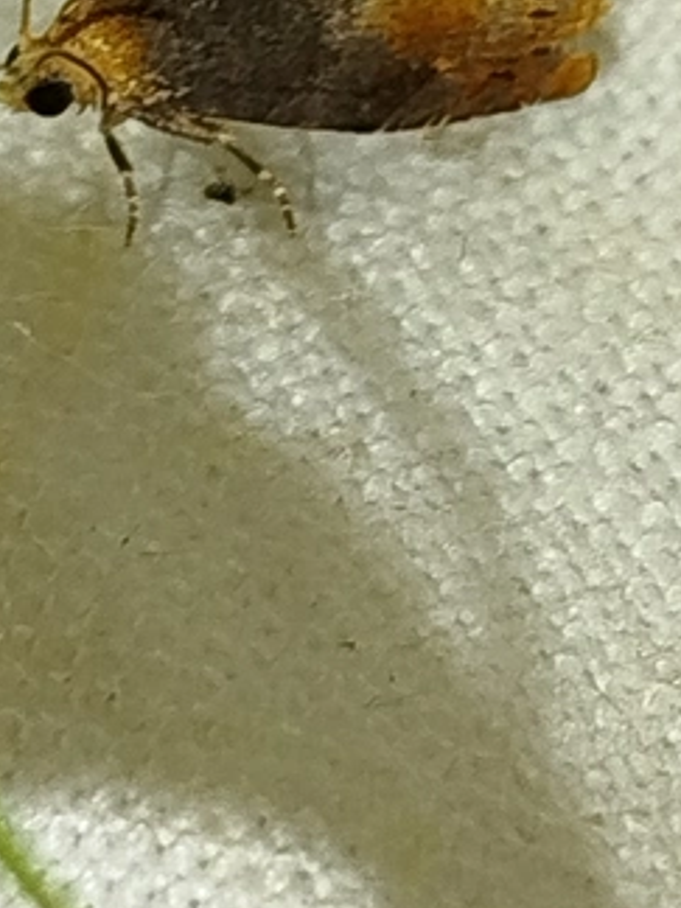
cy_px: -70
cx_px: 294
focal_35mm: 237
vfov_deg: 8.3
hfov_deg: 6.3
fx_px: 6217
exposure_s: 1/50
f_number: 1.7
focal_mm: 5.31
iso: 50
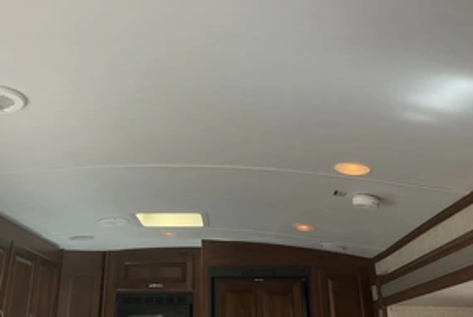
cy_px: 76
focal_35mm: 42
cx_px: 193
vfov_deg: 31.4
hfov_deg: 46.1
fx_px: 552
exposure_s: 1/122
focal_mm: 3
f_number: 1.8
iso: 64
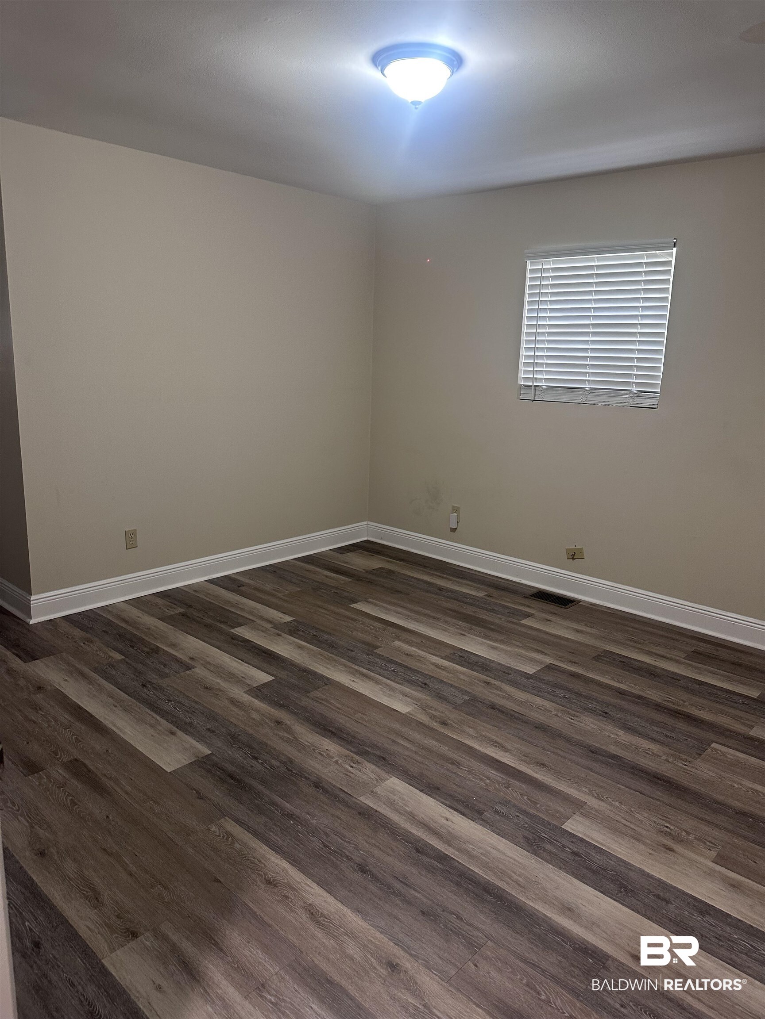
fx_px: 707
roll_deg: -0.9
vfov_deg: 71.6
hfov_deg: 56.8
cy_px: 510
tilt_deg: -9.8
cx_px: 382
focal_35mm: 24
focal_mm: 6.86
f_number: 1.78
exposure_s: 1/60
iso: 200
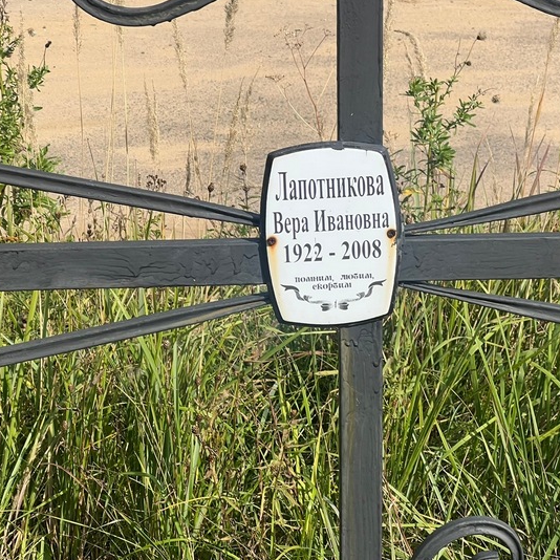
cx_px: 389
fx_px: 1867
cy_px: 275
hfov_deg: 17.0
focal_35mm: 102
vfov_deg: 17.1
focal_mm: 9
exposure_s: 1/585
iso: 32
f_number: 2.8
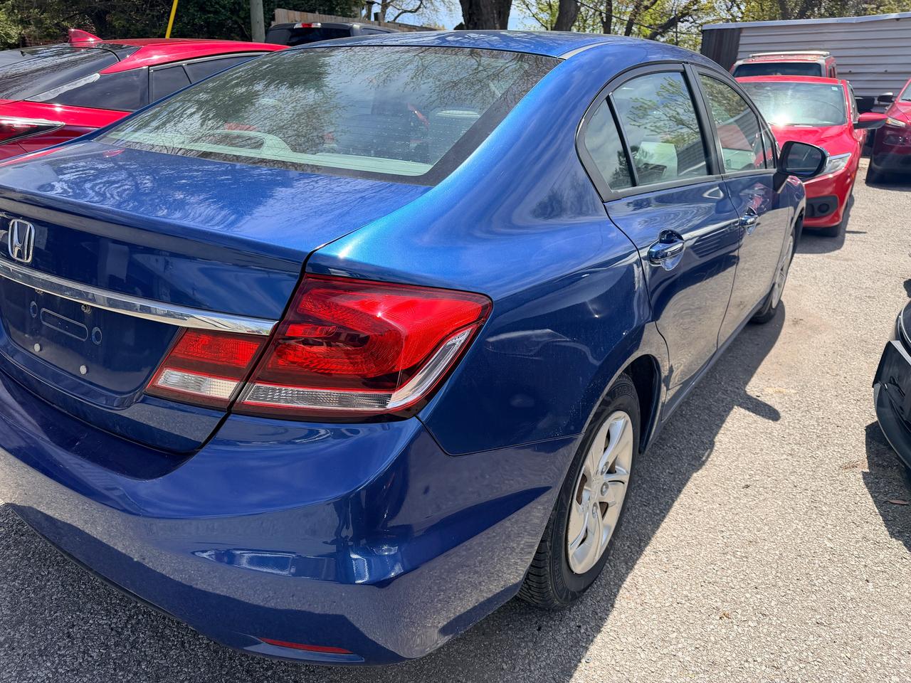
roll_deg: +0.0
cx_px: 456
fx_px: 632
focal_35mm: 24
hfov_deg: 71.6
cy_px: 342
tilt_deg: -19.8
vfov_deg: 56.8
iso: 100
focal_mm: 6.76
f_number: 1.78
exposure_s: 1/2801
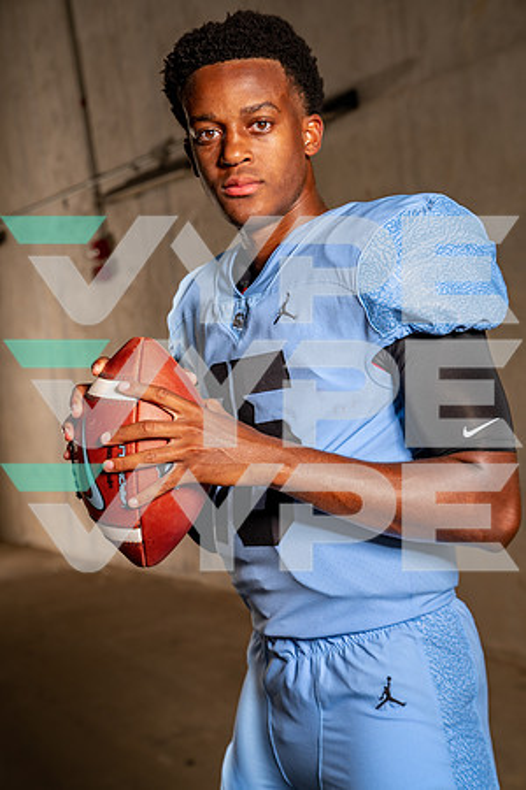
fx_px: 1293
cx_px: 263
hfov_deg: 23.0
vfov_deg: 33.9
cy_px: 395
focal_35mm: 59
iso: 100
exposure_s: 1/320
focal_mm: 59
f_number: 5
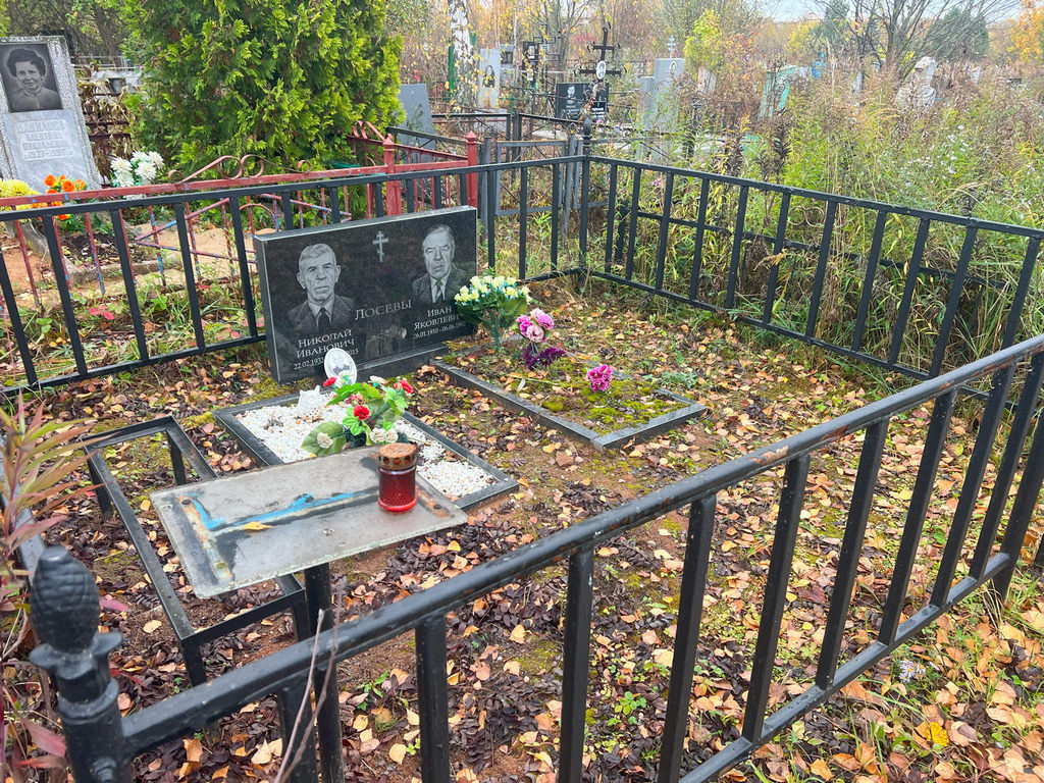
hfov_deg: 67.3
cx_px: 522
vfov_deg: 53.1
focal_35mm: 26
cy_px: 392
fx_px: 784
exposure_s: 1/121
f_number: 1.5
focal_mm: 5.7
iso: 32
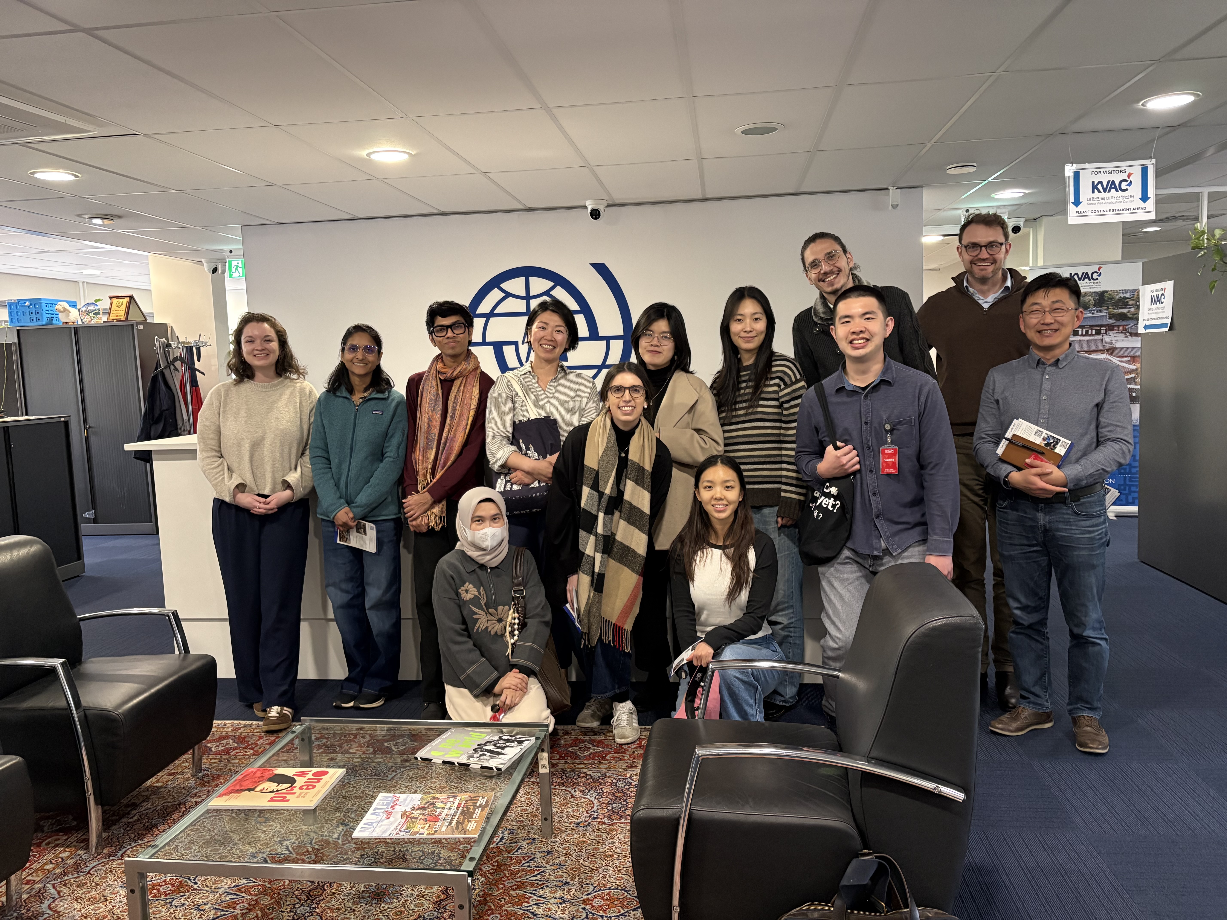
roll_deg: +2.3
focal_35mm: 26
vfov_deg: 53.1
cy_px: 460
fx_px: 922
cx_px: 614
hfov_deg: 67.3
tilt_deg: -5.7
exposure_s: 1/50
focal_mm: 5.96
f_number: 1.6
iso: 320
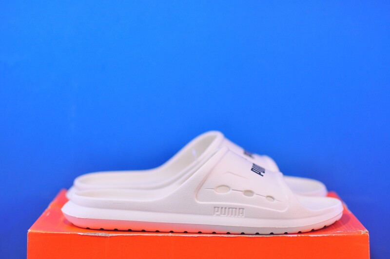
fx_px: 811
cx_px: 195
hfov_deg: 27.0
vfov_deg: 18.1
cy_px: 130
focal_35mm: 75
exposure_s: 1/320
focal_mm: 50
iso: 250
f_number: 2.2
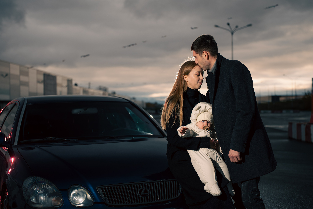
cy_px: 104
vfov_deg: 23.0
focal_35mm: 59
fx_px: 513
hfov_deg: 33.9
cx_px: 159
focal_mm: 58
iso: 125
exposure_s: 1/160
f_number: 2.8
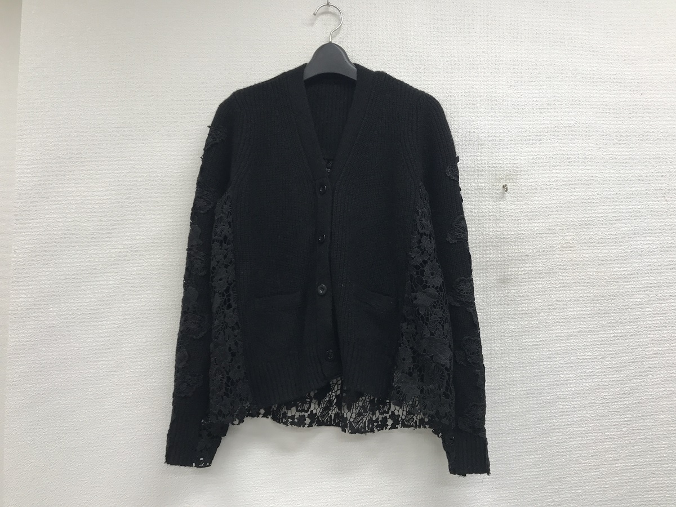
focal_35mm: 28
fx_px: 547
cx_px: 338
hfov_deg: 63.4
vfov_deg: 49.7
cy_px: 254
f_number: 1.8
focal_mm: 3.99
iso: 25
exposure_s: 1/40
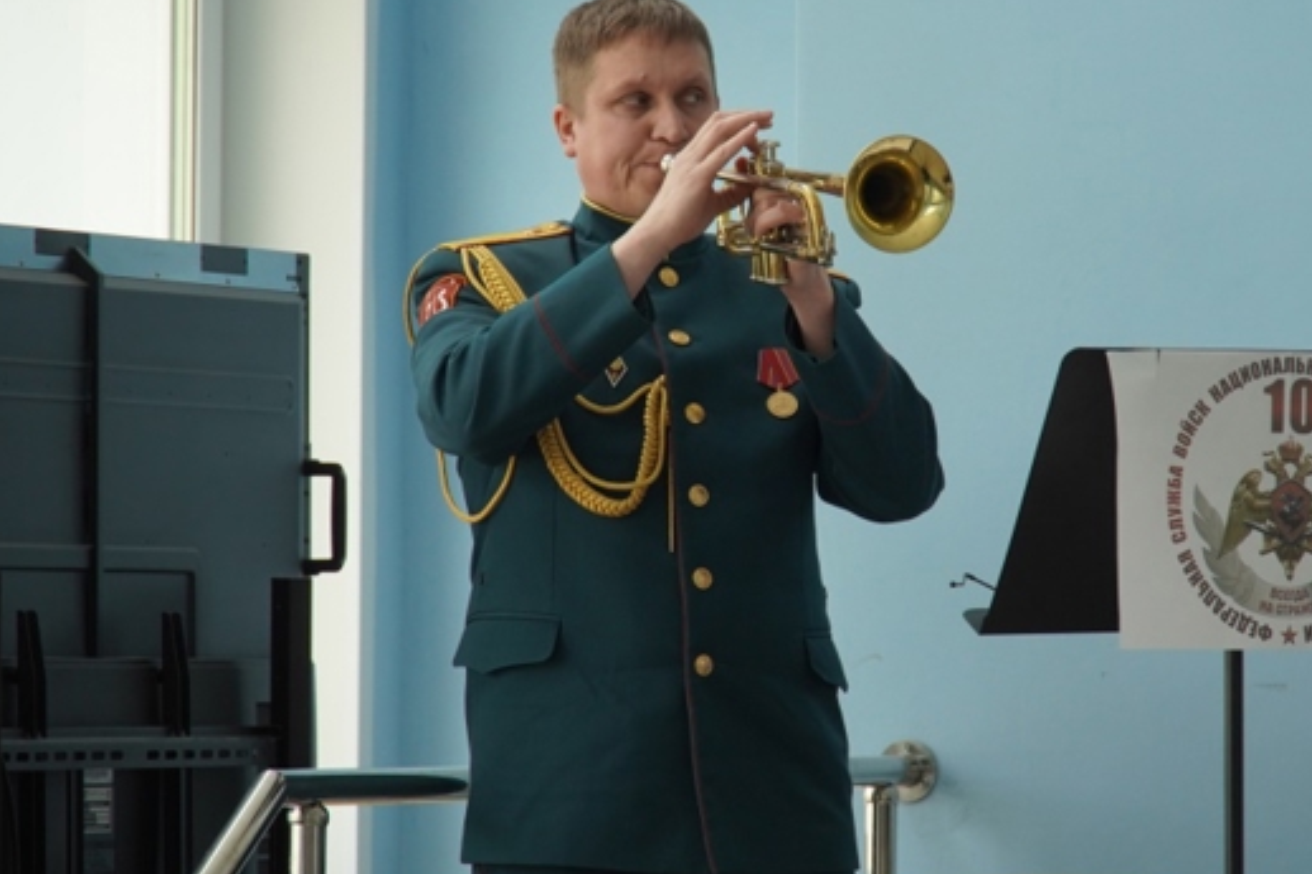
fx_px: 10273
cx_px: 794
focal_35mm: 282
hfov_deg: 7.3
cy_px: 339
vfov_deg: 4.9
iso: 640
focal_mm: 130
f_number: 5.6
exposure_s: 1/200
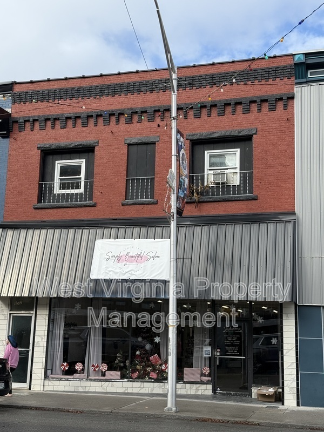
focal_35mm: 48
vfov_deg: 39.7
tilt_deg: +11.4
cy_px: 216
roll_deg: -1.6
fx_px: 599
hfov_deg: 30.3
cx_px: 162
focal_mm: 6.76
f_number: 1.78
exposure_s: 1/2088
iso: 80
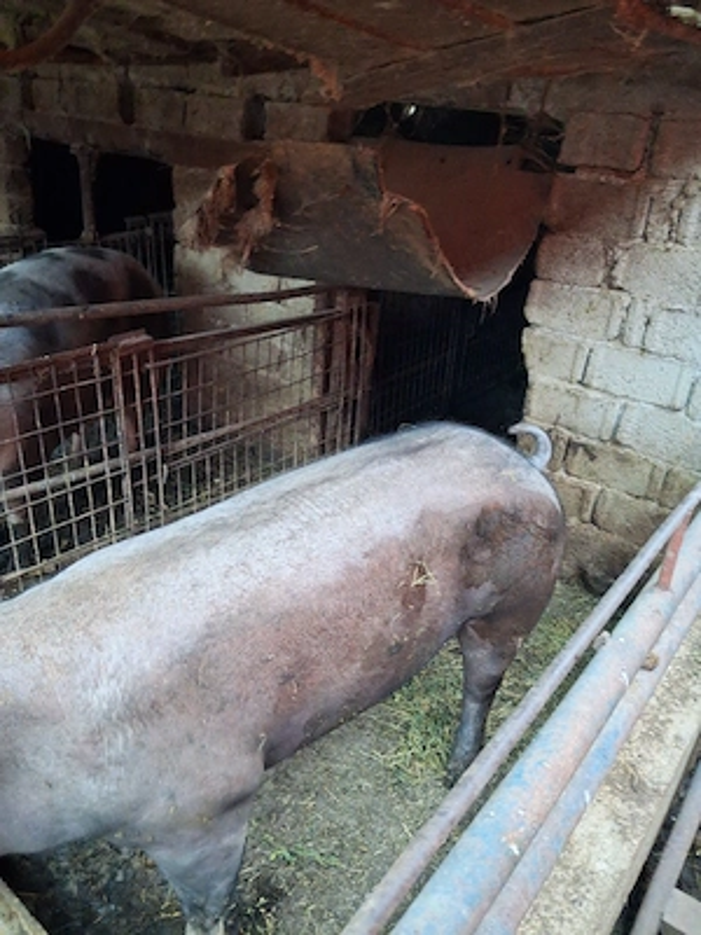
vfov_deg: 65.3
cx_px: 350
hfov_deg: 51.4
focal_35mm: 27
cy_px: 468
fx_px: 729
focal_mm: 4
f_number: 1.8
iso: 1000
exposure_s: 1/14
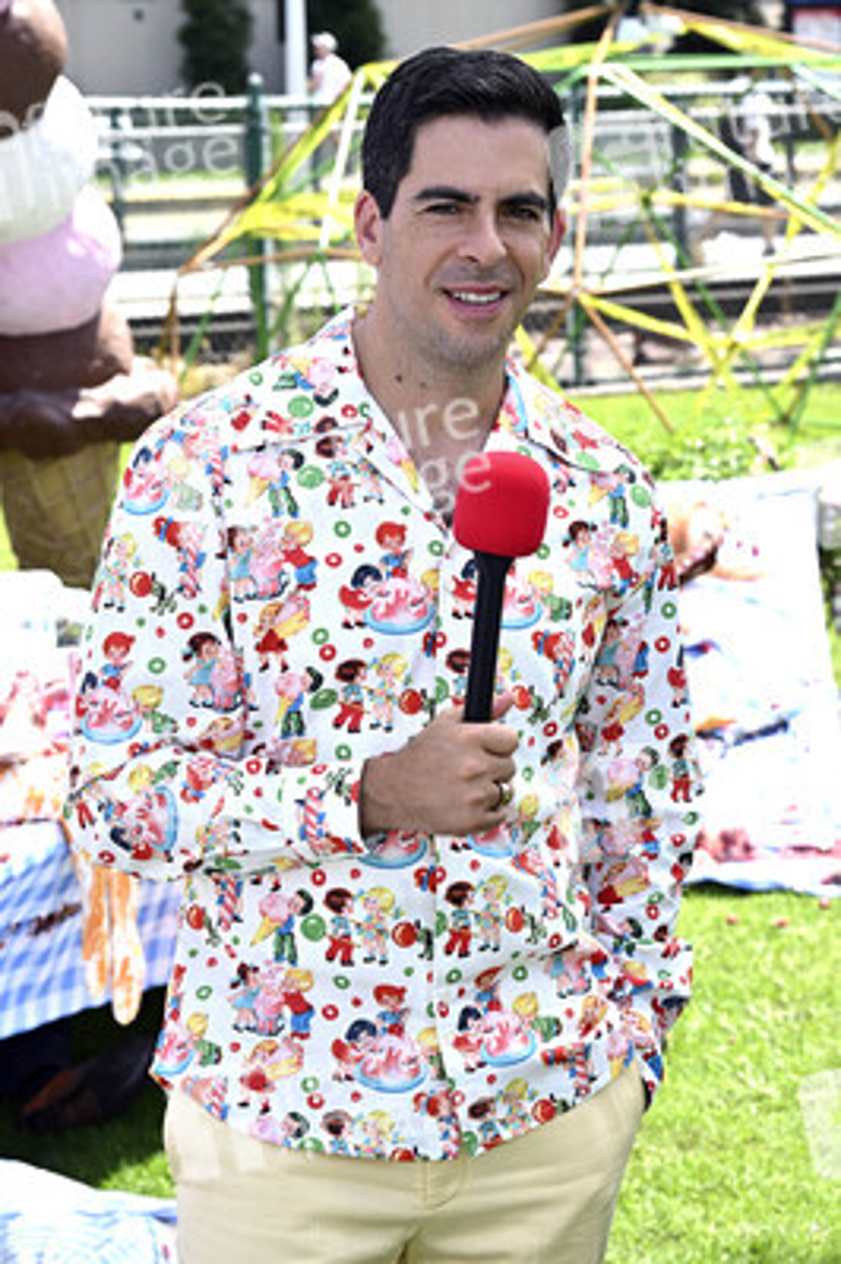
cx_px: 420
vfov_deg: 22.4
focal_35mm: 91
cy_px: 632
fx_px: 3194
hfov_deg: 15.0
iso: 500
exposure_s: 1/320
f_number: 9
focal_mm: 91
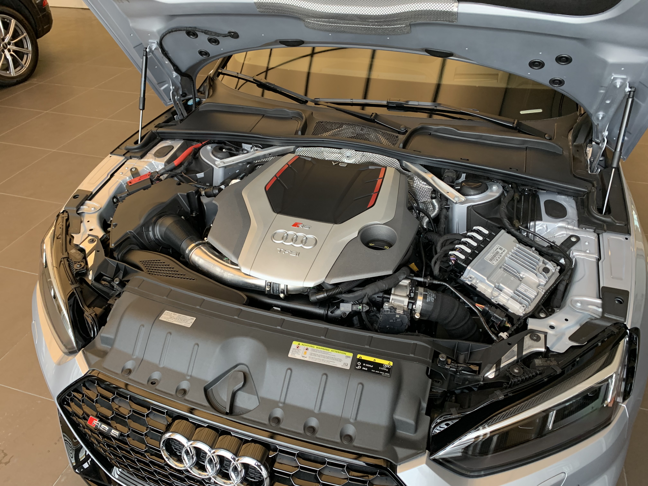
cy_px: 243
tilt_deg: -36.5
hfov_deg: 67.3
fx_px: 487
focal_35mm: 26
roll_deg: +1.7
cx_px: 324
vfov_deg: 53.1
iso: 160
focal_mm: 4.25
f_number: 1.8
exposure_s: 1/60
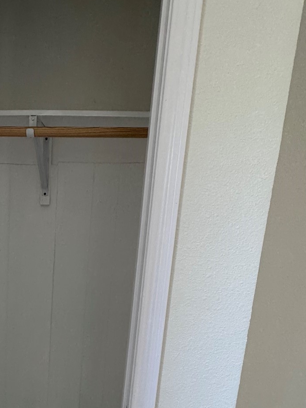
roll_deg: -1.6
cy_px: 280
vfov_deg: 56.8
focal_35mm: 31
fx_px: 365
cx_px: 25
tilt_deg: -10.1
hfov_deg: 41.5
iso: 200
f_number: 2.2
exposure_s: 1/120
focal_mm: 2.22
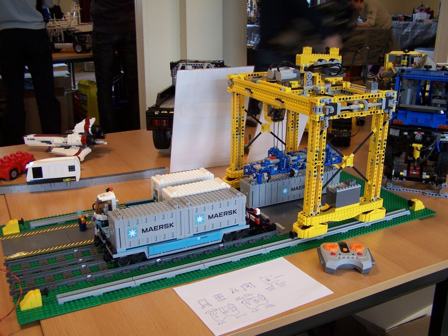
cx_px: 224
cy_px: 168
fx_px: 492
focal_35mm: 38
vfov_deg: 37.7
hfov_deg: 49.0
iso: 80
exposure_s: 1/15
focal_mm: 6.3
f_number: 2.8
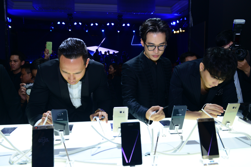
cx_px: 126
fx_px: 202
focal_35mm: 29
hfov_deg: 63.7
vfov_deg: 45.0
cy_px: 84
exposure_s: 1/100
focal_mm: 29
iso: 640
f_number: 4.5
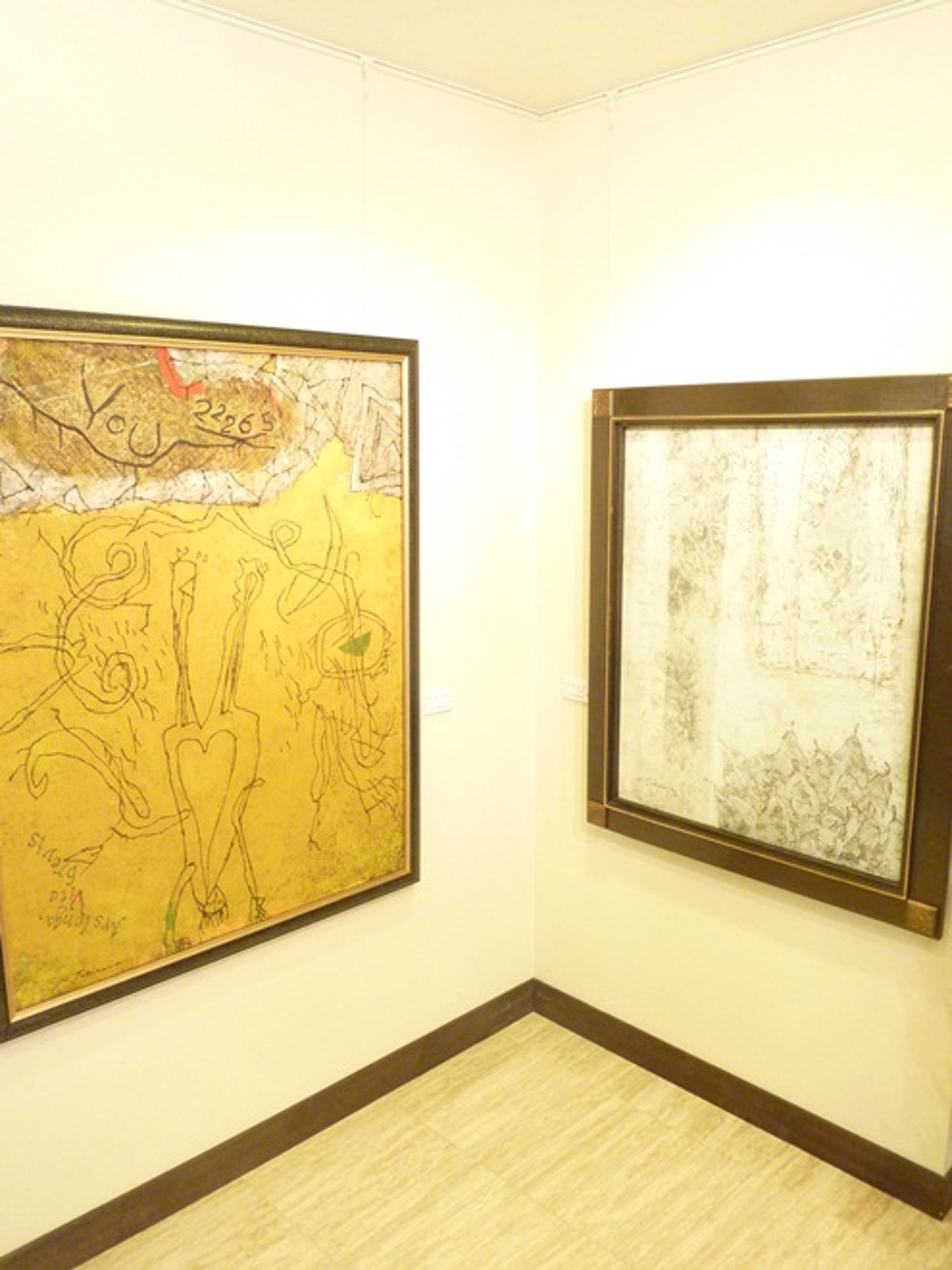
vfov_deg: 65.3
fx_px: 990
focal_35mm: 27
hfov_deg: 51.4
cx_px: 476
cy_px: 635
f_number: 3.3
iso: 400
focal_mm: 4.4
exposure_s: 1/13
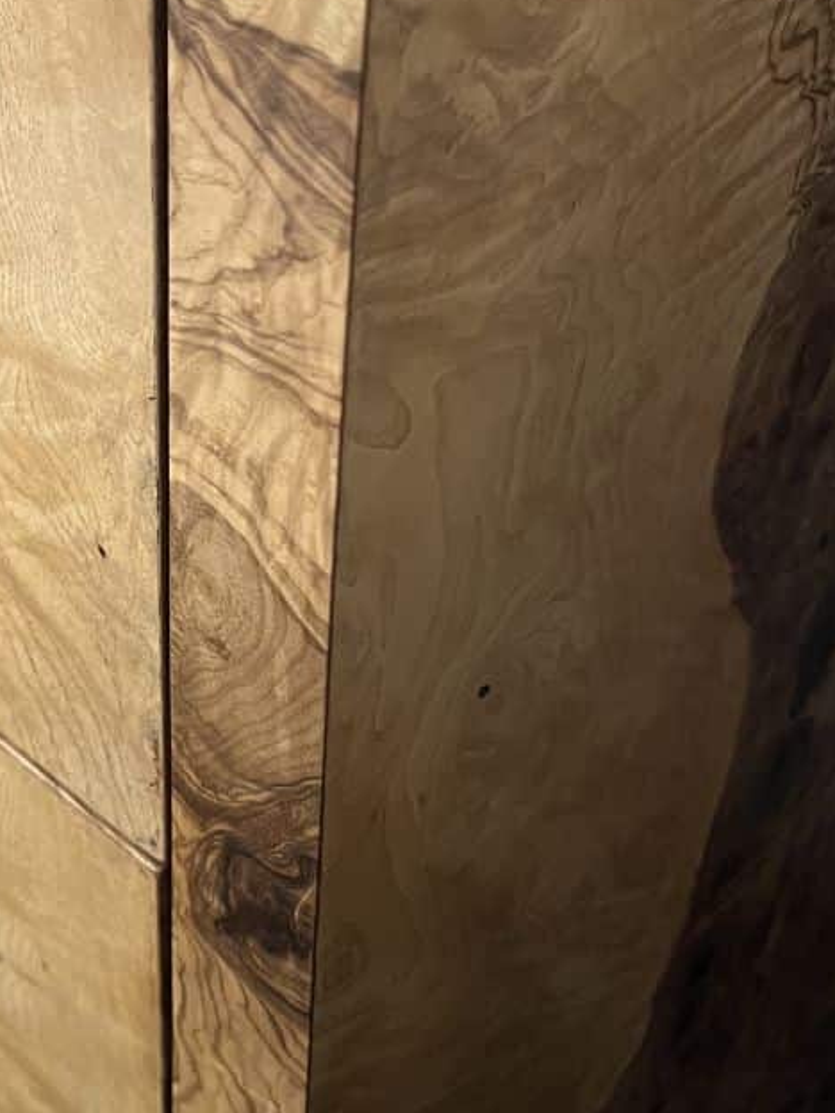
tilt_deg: -29.5
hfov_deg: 28.1
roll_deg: +2.3
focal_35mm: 50
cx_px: 103
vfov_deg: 38.0
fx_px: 1608
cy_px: 444
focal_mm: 5.7
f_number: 1.5
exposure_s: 1/60
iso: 500
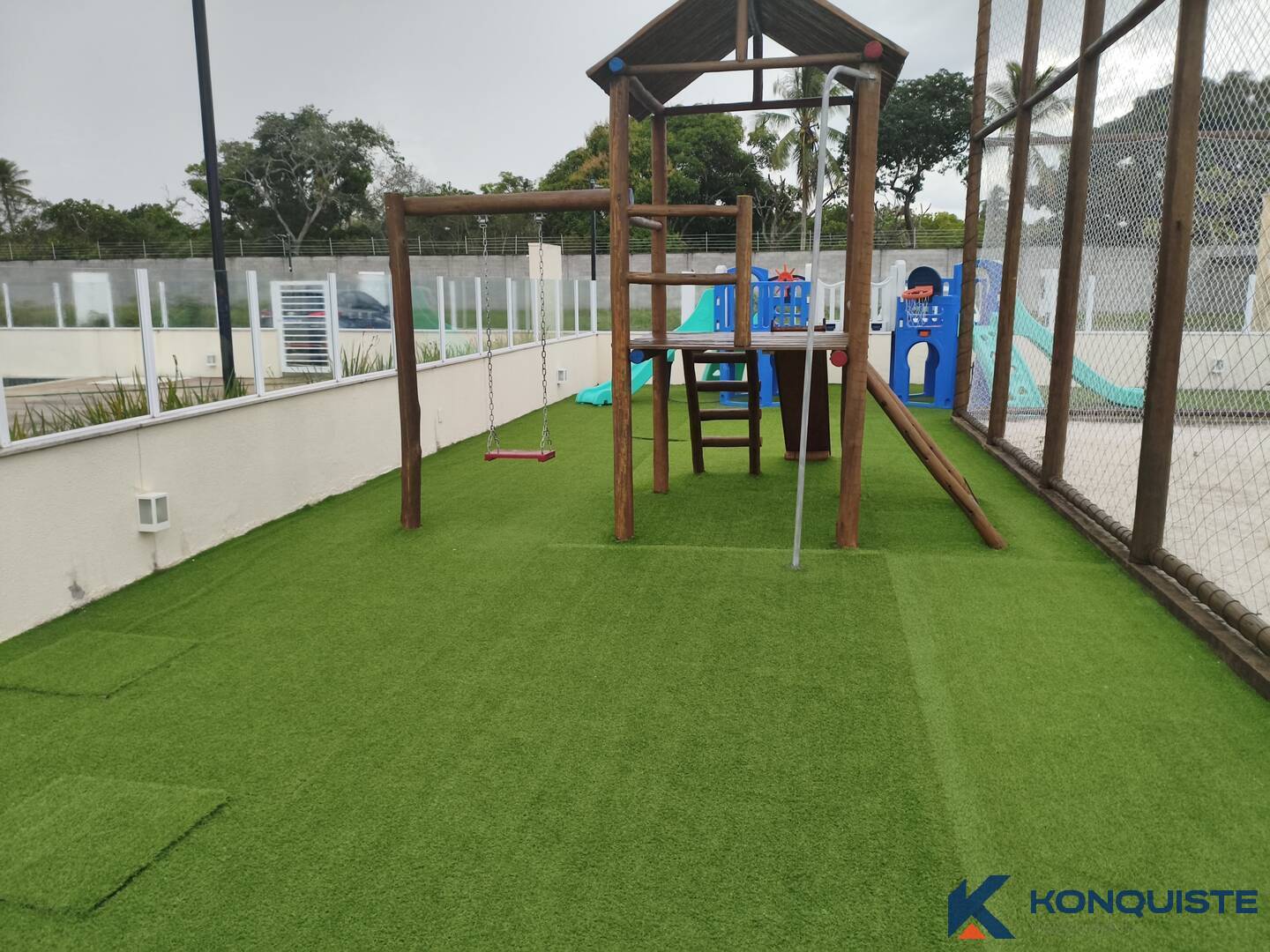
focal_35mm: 26
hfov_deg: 67.3
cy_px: 476
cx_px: 635
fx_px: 954
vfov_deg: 53.1
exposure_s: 1/1355
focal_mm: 4.94
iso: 320
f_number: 1.5
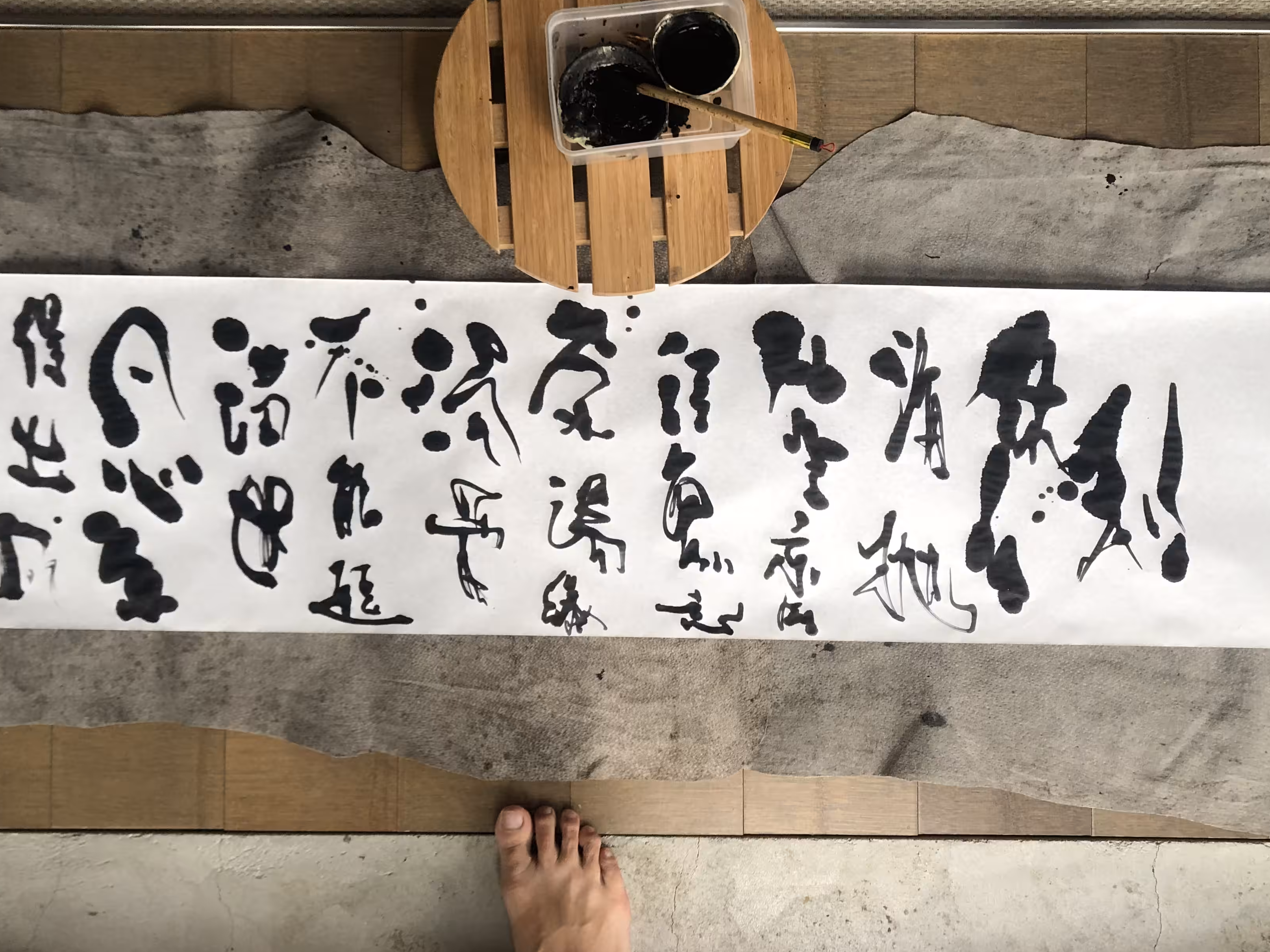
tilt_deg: -88.5
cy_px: 533
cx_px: 544
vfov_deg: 40.6
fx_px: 1284
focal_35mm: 35
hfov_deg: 52.4
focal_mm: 4
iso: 25
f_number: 1.8
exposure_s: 1/30
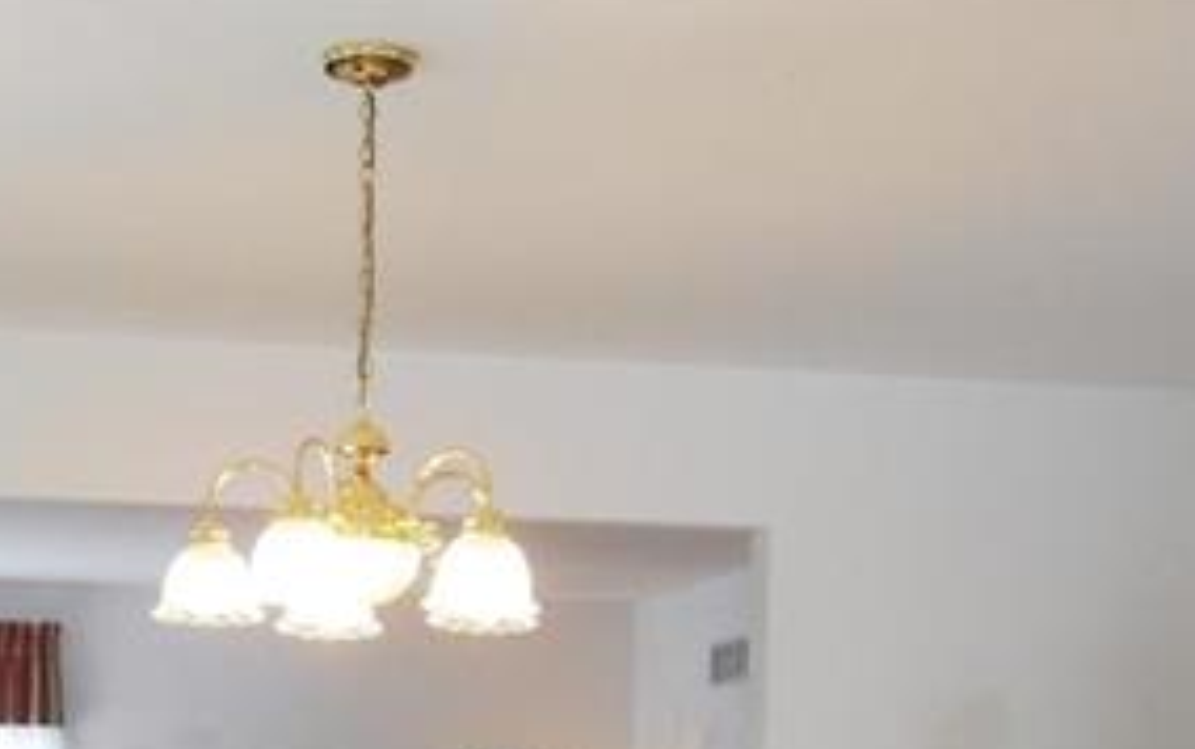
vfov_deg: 19.3
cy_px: 980
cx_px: 358
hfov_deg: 32.5
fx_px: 2021
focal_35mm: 62
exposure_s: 1/30
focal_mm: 4.6
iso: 80
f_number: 3.2
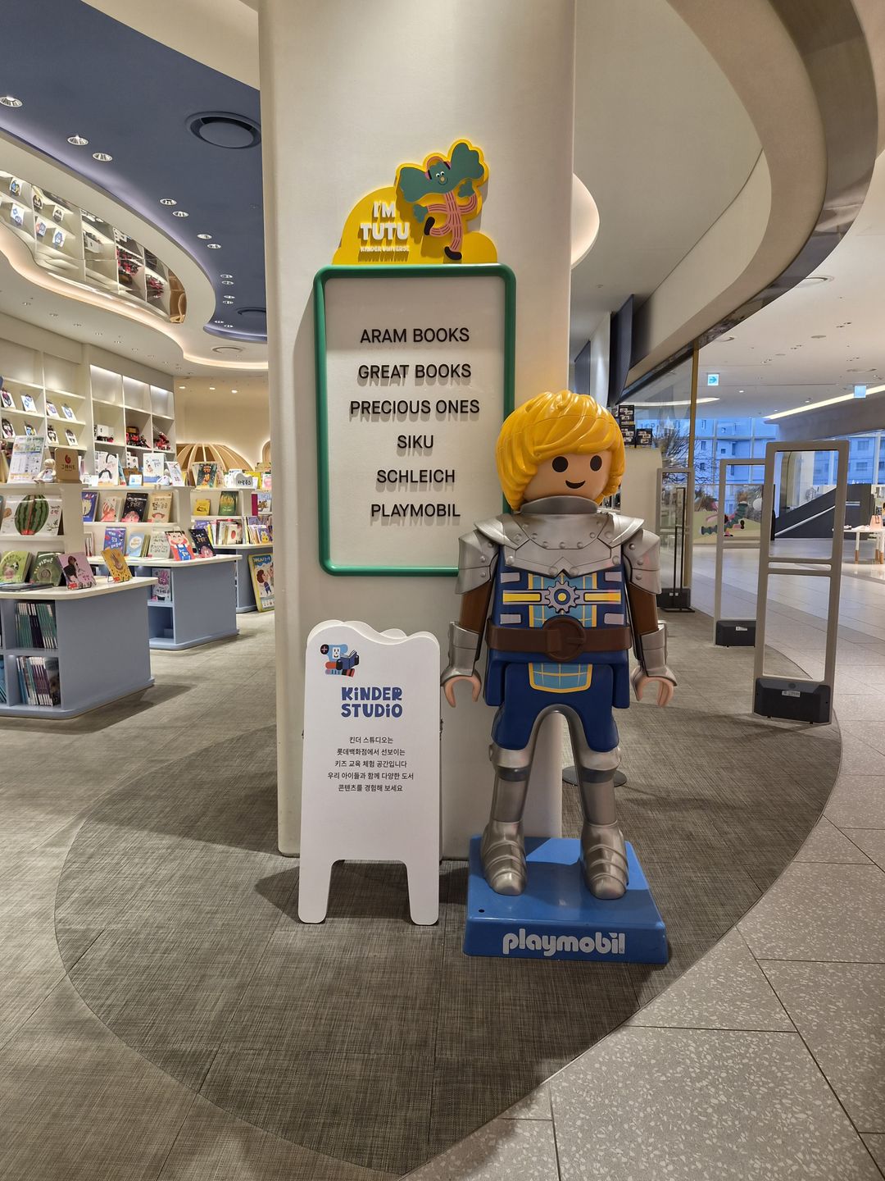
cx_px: 442
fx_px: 784
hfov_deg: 58.9
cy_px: 590
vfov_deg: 73.9
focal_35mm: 23
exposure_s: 1/120
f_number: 1.8
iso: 125
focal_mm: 5.4
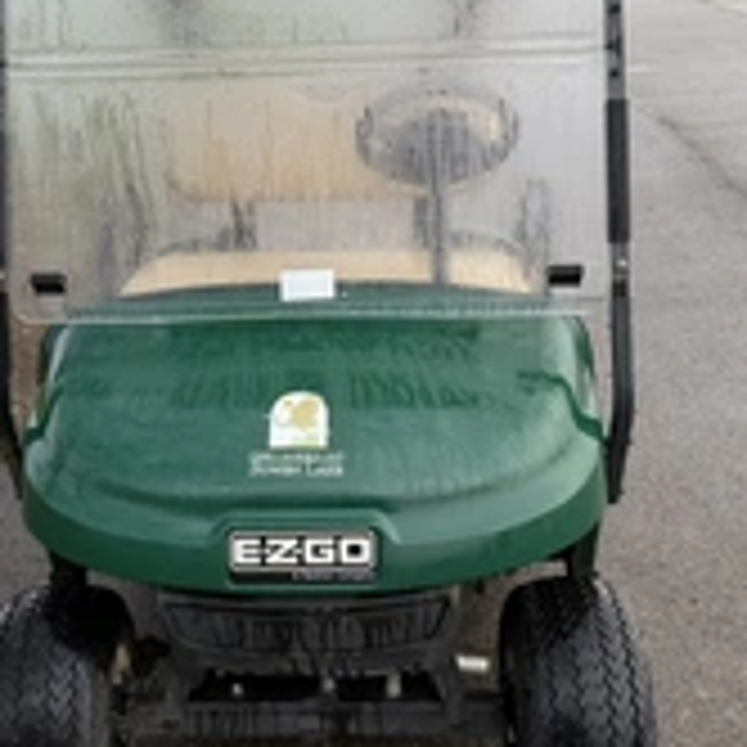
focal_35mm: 51
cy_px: 360
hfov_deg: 33.3
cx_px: 310
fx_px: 1245
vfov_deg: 33.4
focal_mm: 6.76
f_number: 1.78
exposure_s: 1/488
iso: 100
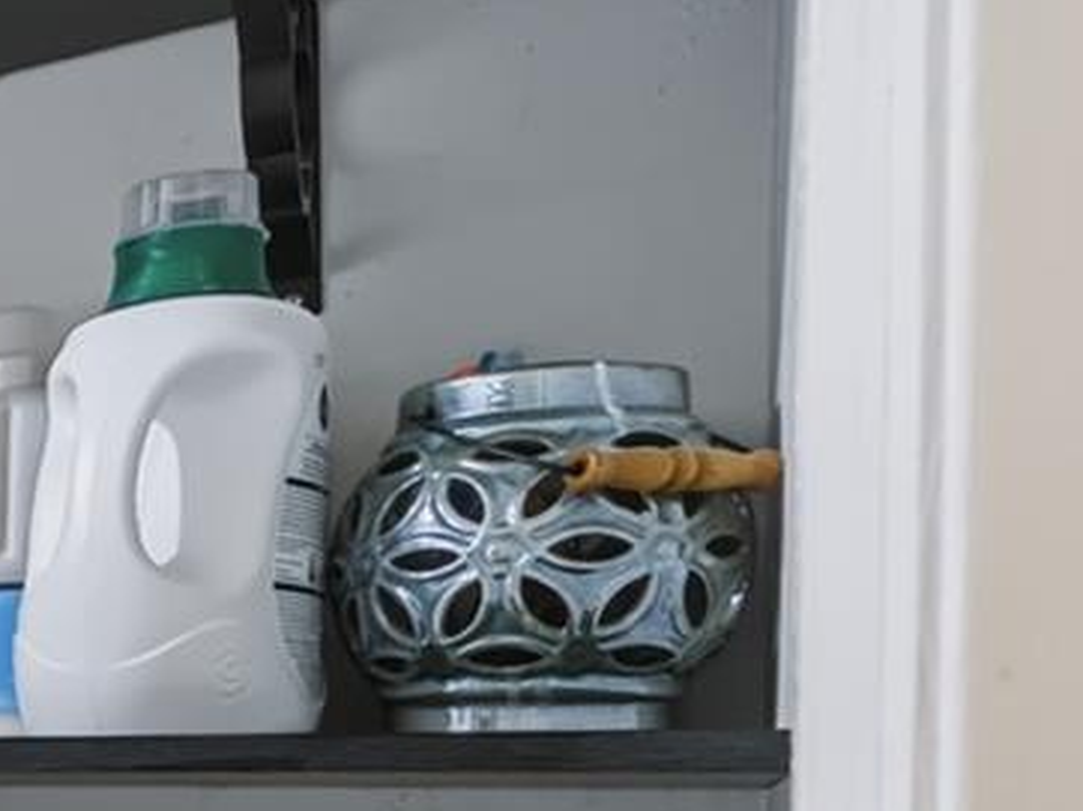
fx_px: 2126
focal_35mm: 68
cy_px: 863
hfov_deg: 17.7
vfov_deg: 20.7
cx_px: -1185
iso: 100
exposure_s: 1/5
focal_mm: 16
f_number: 8
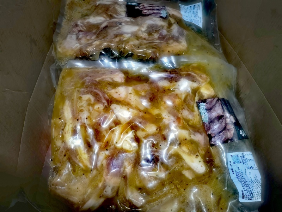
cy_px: 106
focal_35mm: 27
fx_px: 220
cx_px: 141
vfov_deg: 51.4
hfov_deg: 65.3
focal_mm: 5.54
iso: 500
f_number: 1.8
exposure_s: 1/120
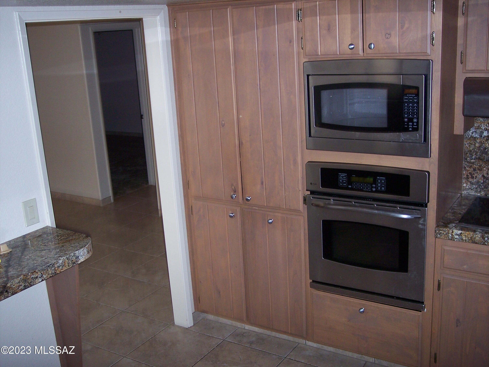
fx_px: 551
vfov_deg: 36.8
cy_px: 184
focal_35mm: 39
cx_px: 244
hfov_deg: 47.9
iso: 140
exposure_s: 1/60
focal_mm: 8
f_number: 2.8
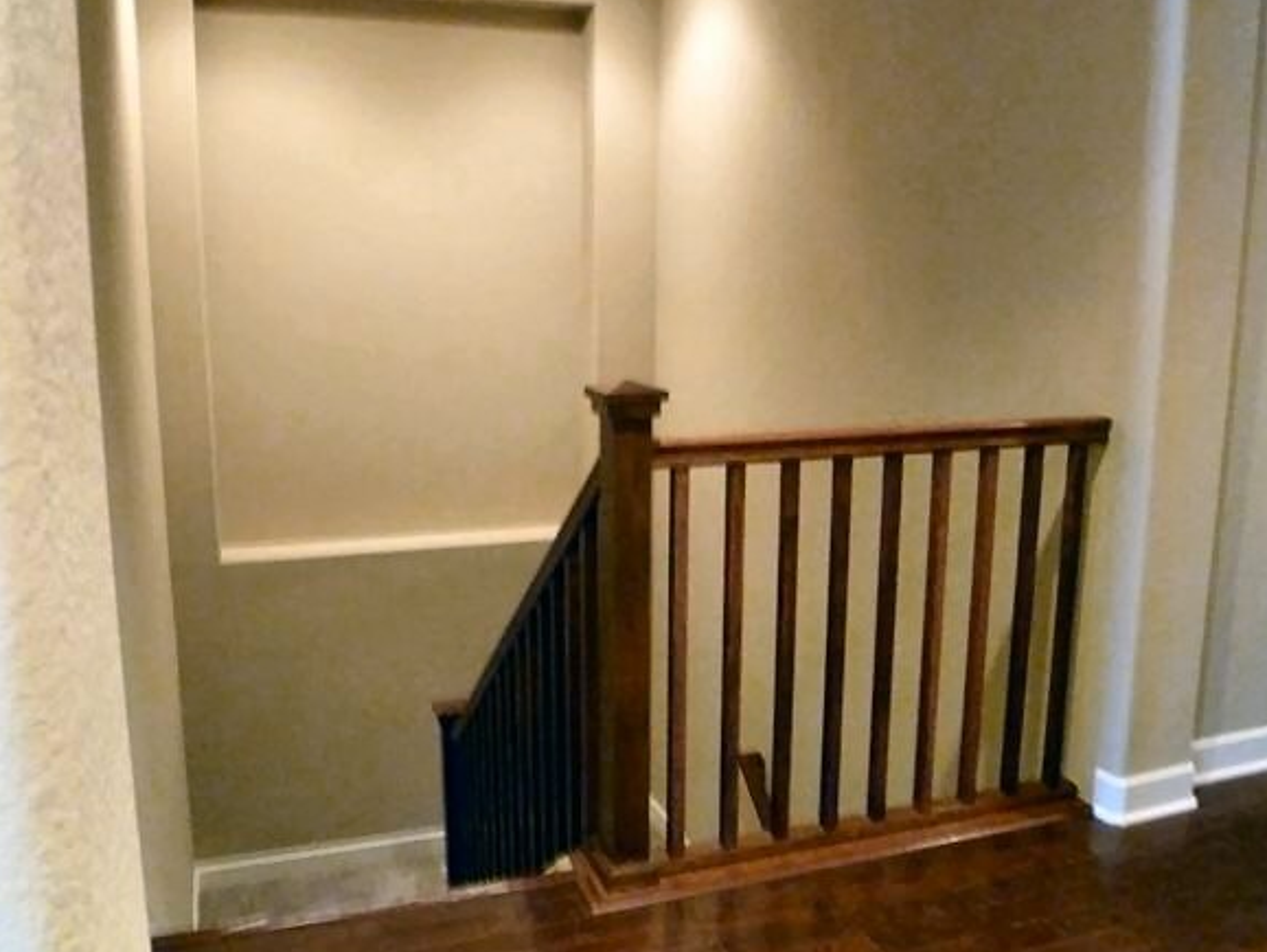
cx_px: 642
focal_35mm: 31
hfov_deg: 58.3
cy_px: 480
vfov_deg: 45.5
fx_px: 1135
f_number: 3.3
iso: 800
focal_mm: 5
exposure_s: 1/13
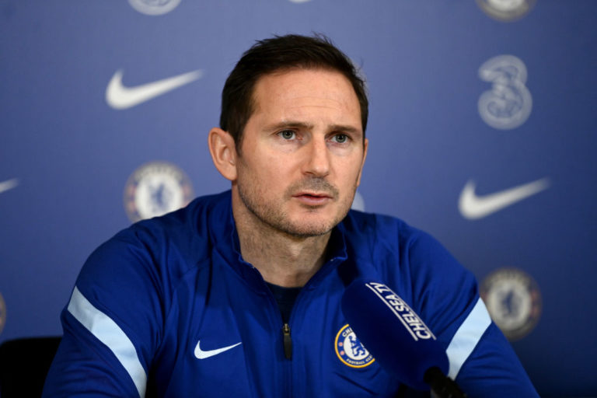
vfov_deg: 6.9
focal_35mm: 200
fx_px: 3316
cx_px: 298
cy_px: 199
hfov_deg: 10.3
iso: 3200
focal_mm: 200
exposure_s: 1/500
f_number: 2.8
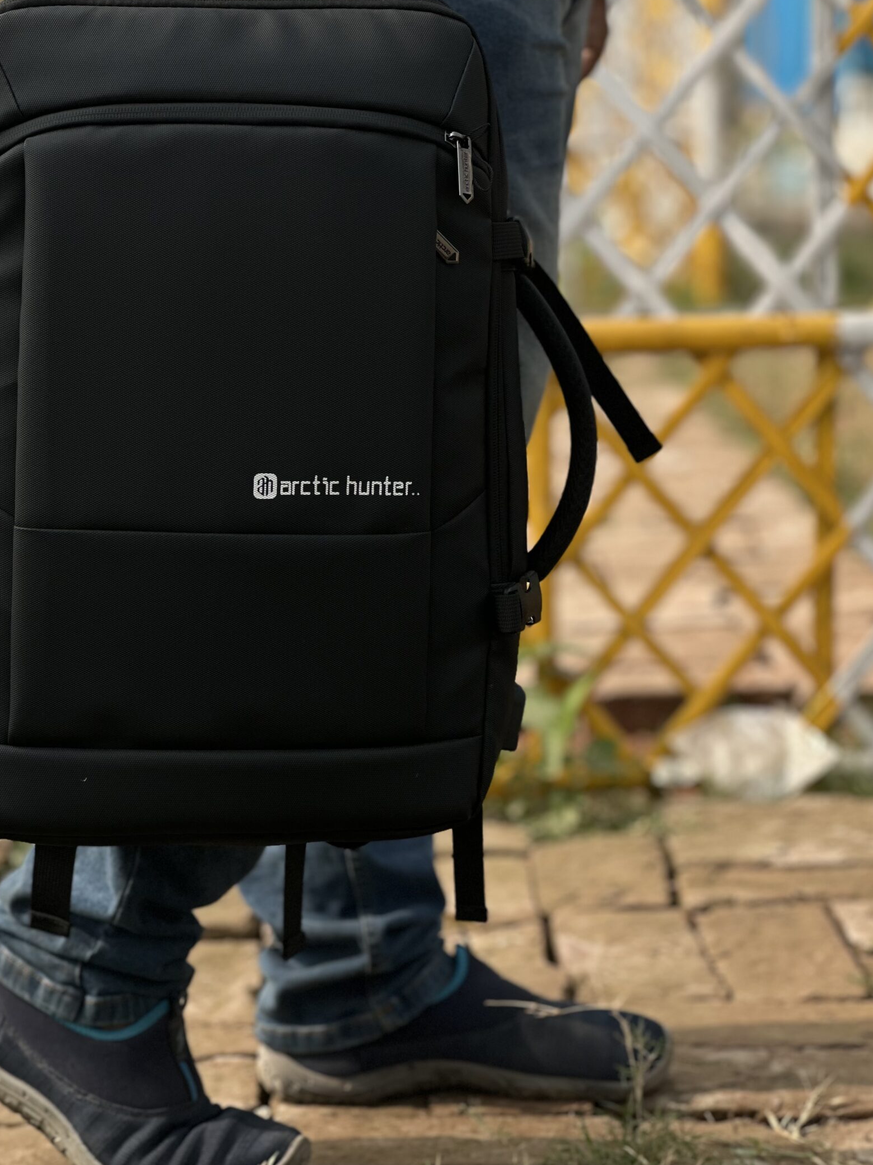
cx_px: 399
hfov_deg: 15.6
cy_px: 531
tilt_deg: -7.6
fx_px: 3195
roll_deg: +0.8
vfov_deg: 20.6
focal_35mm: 95
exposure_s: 1/550
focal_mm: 9
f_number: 2.8
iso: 32
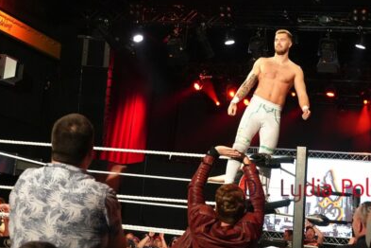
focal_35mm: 85
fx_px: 876
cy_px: 27
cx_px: 182
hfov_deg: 23.9
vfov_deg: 15.9
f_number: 4
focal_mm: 29
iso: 4000
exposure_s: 1/60
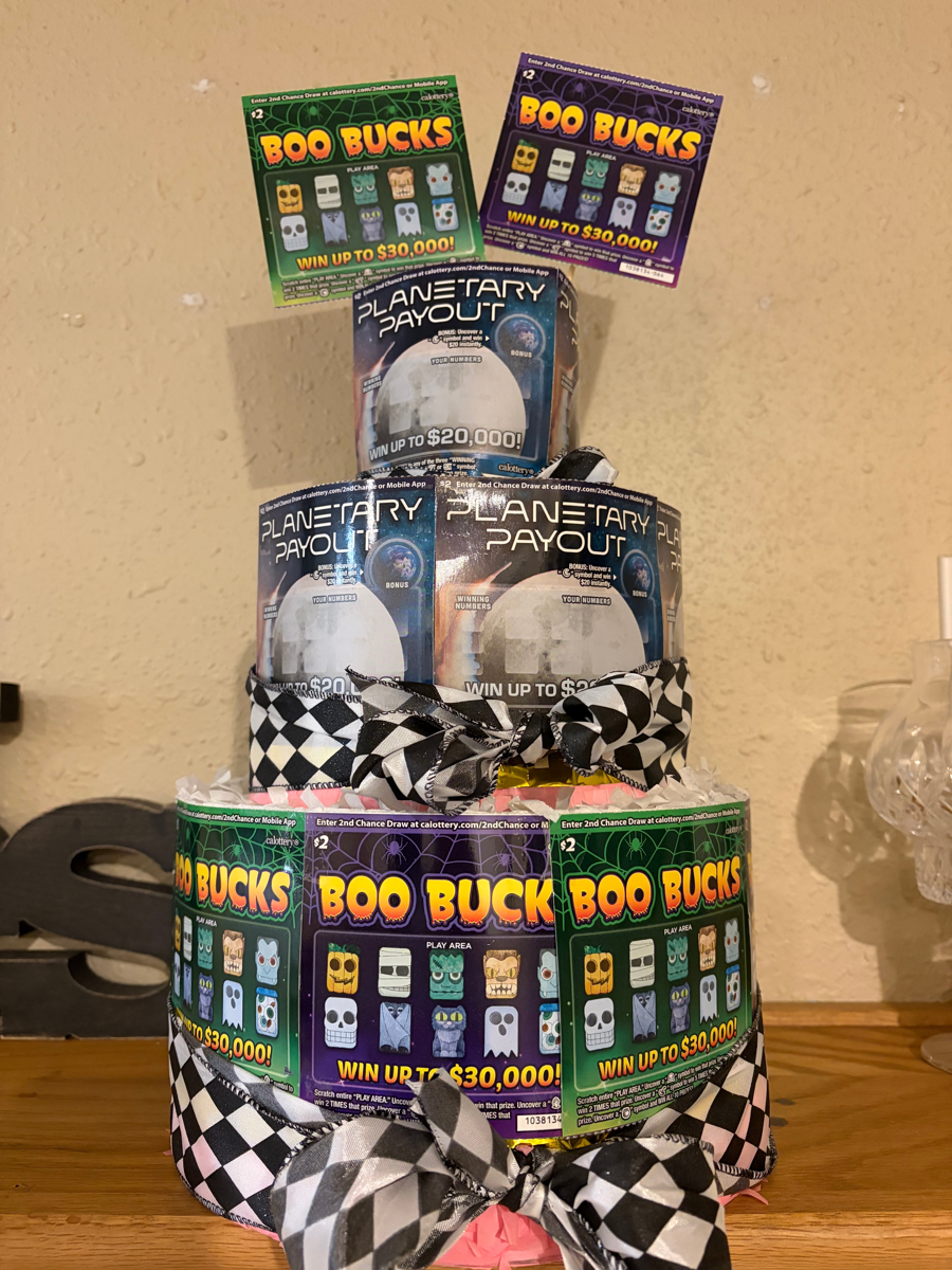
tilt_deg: +5.3
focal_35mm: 26
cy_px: 635
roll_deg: +0.2
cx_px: 476
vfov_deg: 67.3
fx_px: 953
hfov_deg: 53.1
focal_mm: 5.96
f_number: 1.6
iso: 500
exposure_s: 1/30
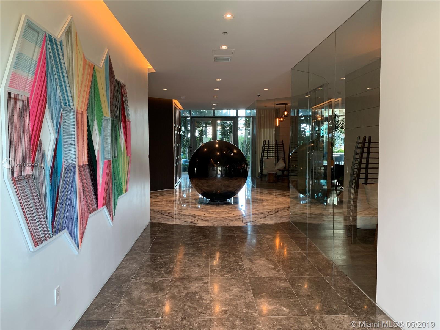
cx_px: 220
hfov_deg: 67.3
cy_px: 165
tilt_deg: -3.2
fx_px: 330
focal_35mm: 26
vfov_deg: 53.1
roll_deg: +0.4
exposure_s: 1/60
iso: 160
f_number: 1.8
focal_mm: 4.25
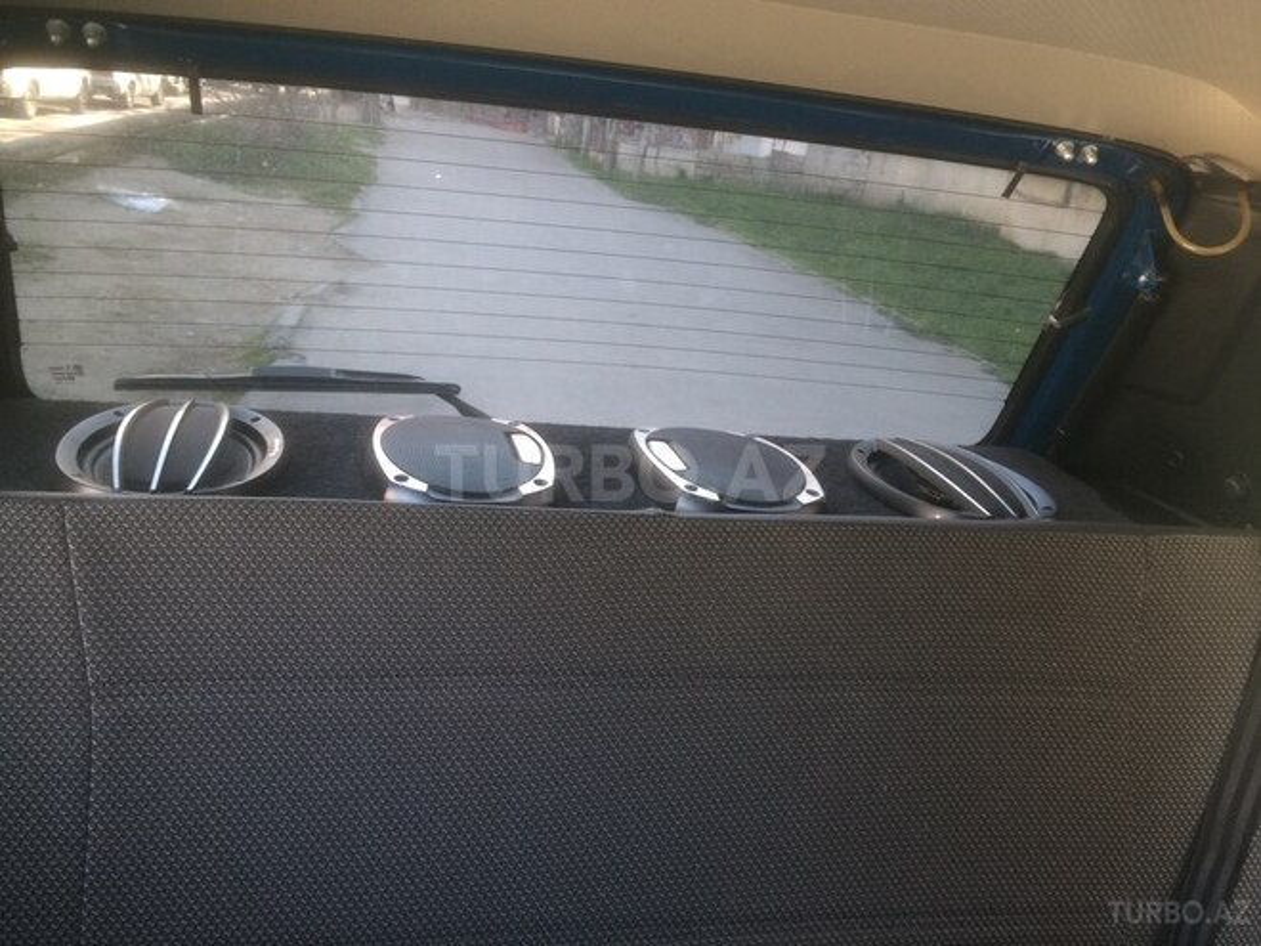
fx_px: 1056
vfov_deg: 48.2
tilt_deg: -15.0
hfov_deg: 61.7
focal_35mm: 29
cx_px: 630
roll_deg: -9.9
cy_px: 473
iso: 100
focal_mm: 4.15
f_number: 2.2
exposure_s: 1/33
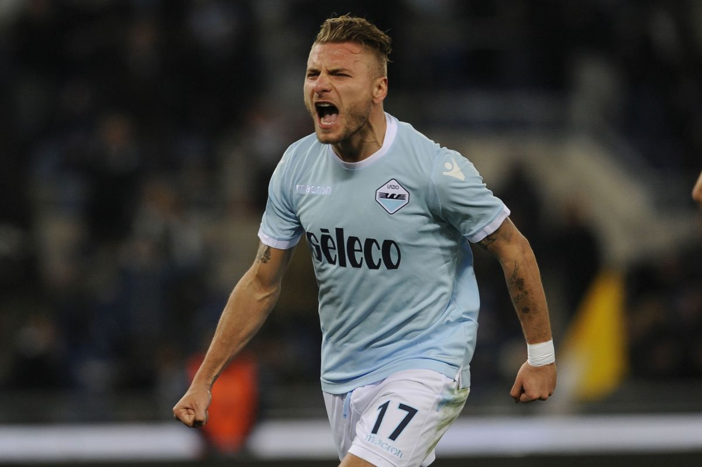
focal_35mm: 400
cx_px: 351
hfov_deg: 5.2
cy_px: 234
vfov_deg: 3.4
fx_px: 7793
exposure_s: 1/800
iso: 2000
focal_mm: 400
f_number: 3.2
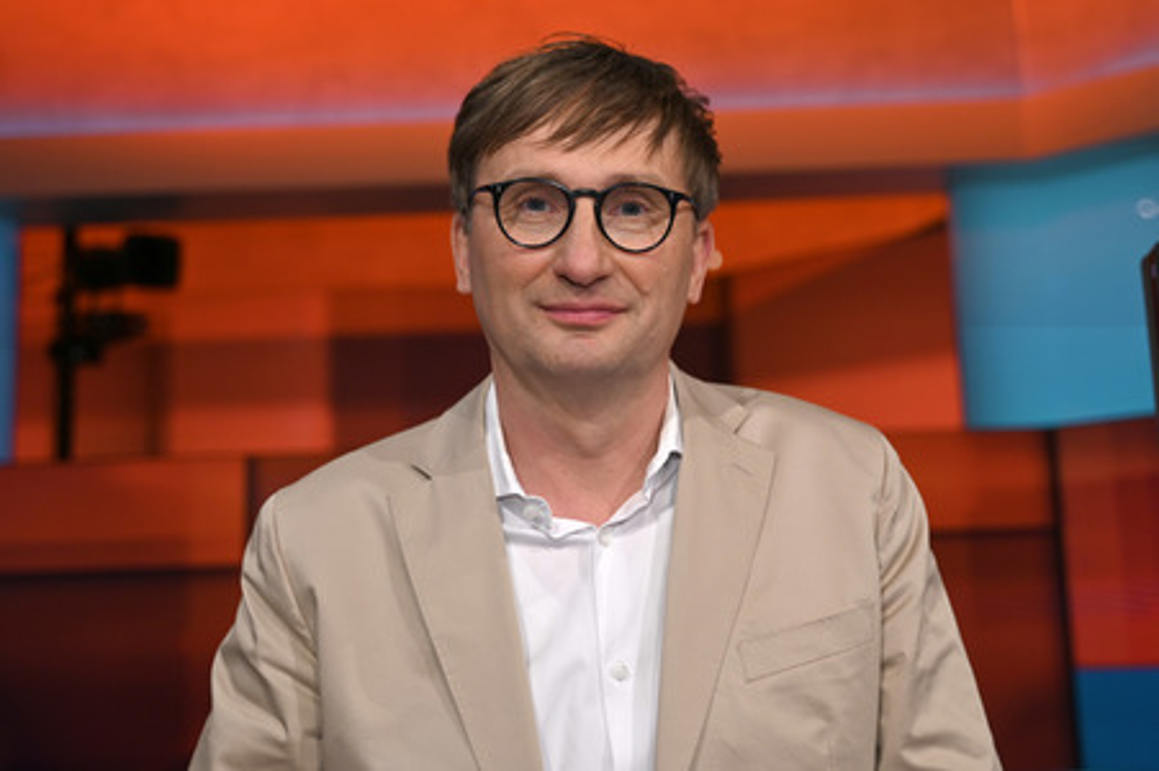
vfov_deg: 30.5
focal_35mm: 44
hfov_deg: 44.5
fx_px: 1415
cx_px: 580
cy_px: 386
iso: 400
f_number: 2.8
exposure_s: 1/200
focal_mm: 44
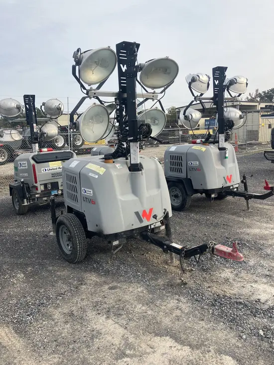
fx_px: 295
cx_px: 137
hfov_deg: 49.8
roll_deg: +3.6
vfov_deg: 63.4
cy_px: 182
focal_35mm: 28
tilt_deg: -7.9
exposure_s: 1/1080
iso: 32
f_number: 1.8
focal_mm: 3.99
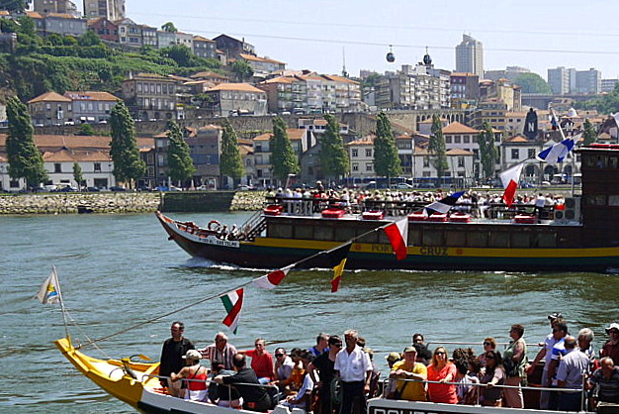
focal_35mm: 68
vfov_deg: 19.6
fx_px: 1170
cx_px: 500
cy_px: 385
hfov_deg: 29.0
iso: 100
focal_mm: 16
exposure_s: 1/200
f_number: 6.3
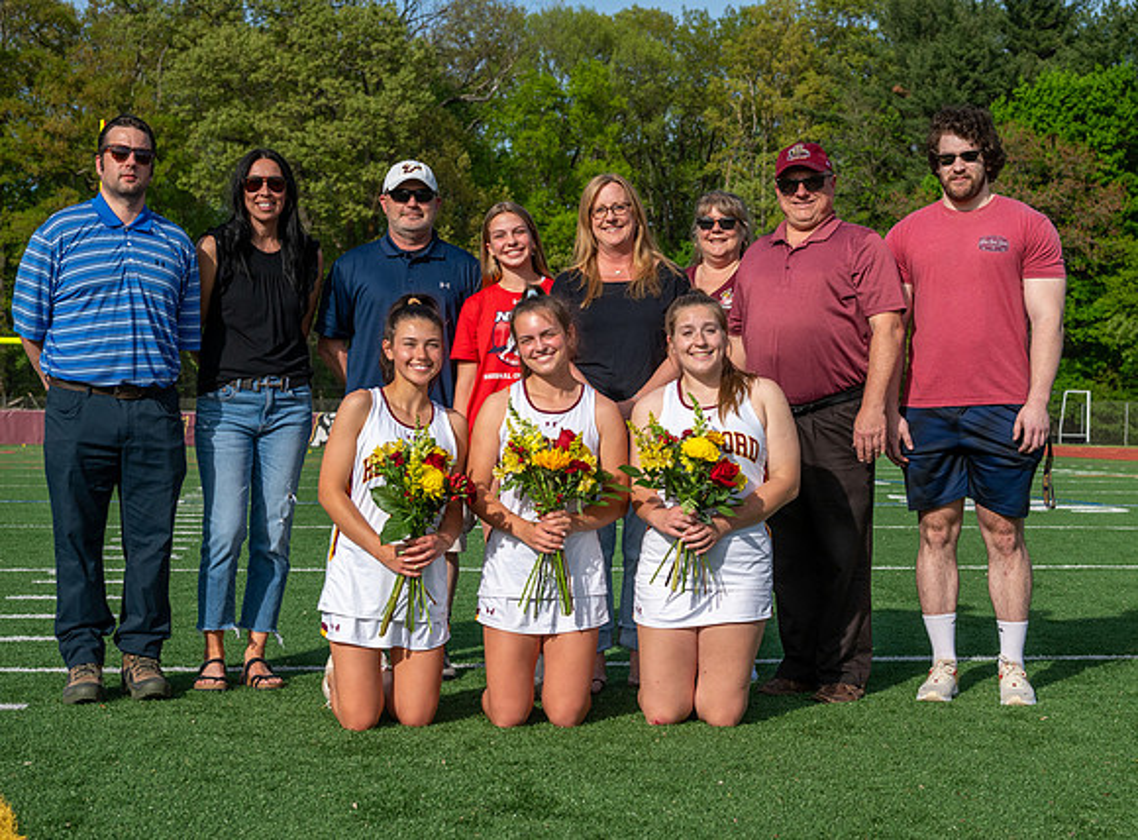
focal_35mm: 59
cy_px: 456
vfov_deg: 24.7
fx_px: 1916
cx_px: 686
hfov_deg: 33.0
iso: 450
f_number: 5.6
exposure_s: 1/2500
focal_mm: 50
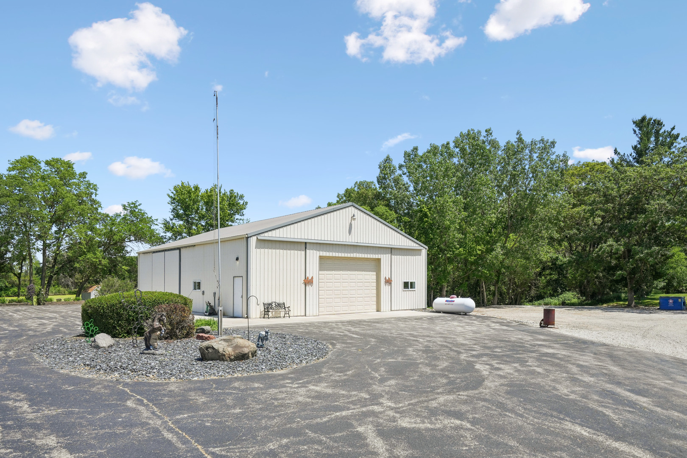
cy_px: 229
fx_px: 439
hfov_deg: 76.1
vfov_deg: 55.1
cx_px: 344
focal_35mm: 23
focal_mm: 23
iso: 400
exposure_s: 1/1250
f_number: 8
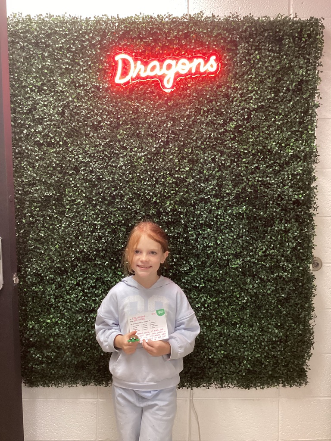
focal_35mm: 31
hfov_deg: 45.4
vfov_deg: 58.4
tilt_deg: -5.7
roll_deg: +0.7
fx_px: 395
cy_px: 220
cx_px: 166
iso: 320
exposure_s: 1/40
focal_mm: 3.3
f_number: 2.4
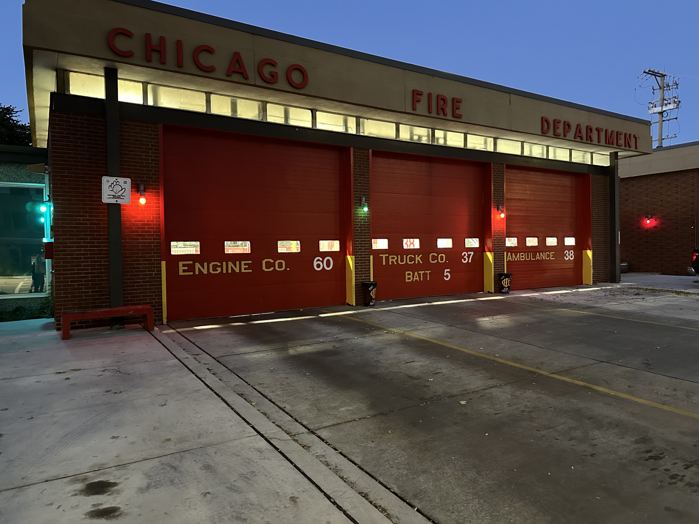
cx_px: 350
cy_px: 262
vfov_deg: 56.8
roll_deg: +0.6
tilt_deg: -1.7
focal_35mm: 24
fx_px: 485
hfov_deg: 71.6
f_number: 1.78
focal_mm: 6.86
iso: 1000
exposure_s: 1/30
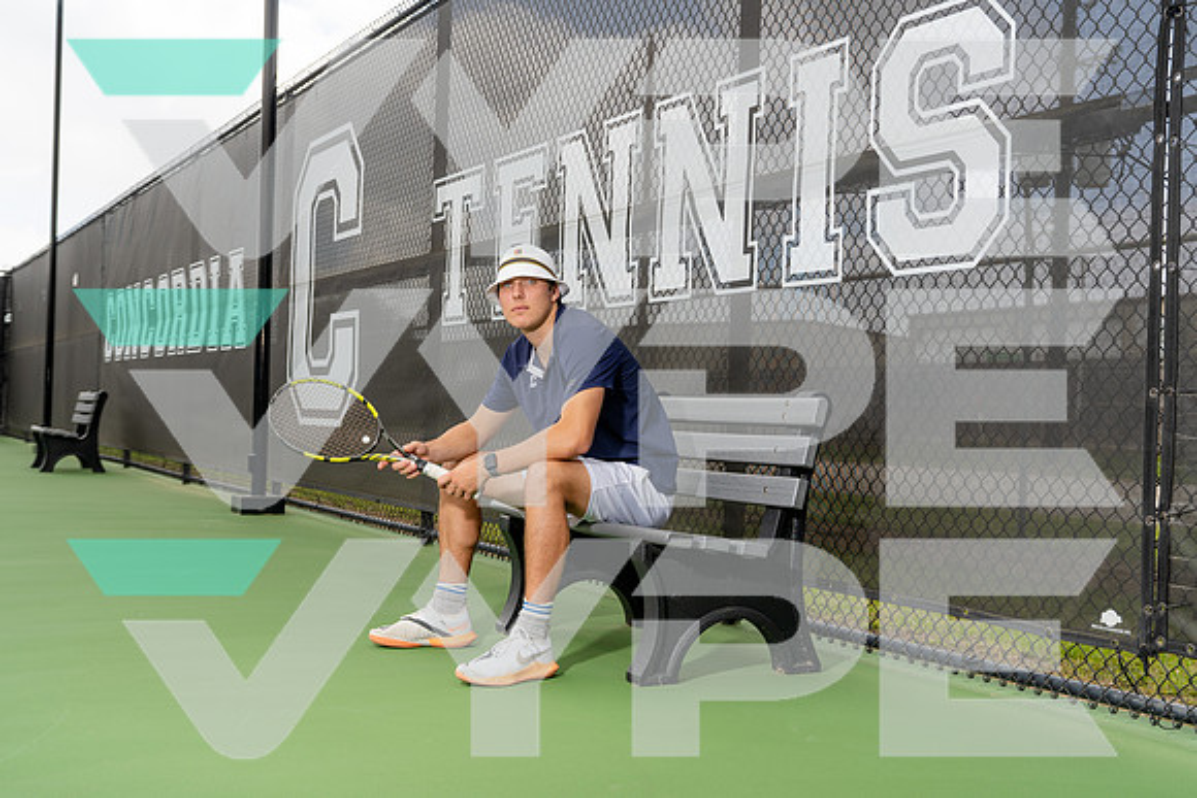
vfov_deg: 32.6
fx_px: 1364
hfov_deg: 47.4
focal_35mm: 41
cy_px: 399
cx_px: 598
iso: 100
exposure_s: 1/250
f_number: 5.6
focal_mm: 41
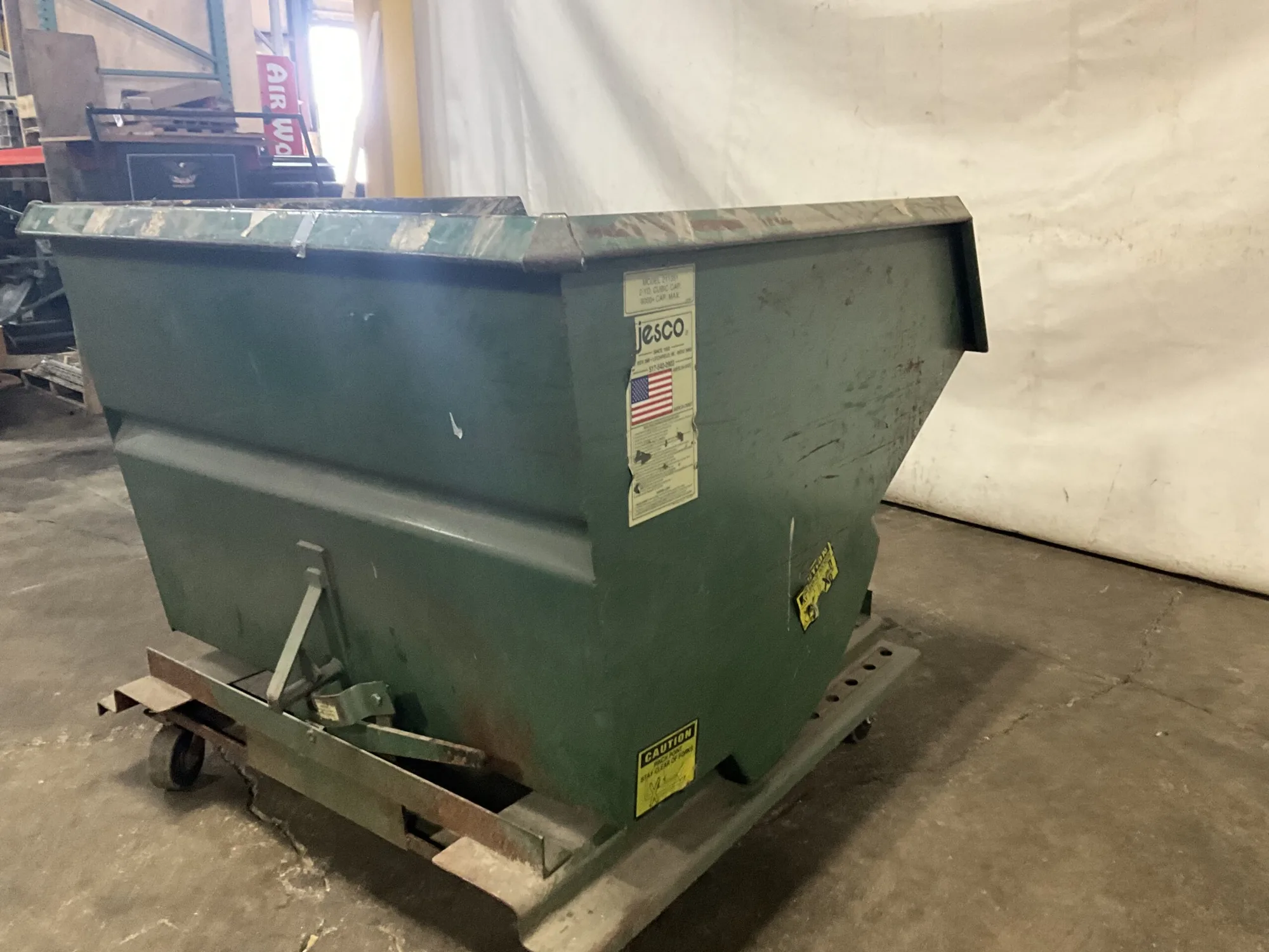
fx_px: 1063
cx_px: 634
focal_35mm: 29
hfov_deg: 61.7
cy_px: 476
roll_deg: +0.6
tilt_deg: -15.8
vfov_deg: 48.2
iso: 320
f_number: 1.8
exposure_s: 1/46
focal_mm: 3
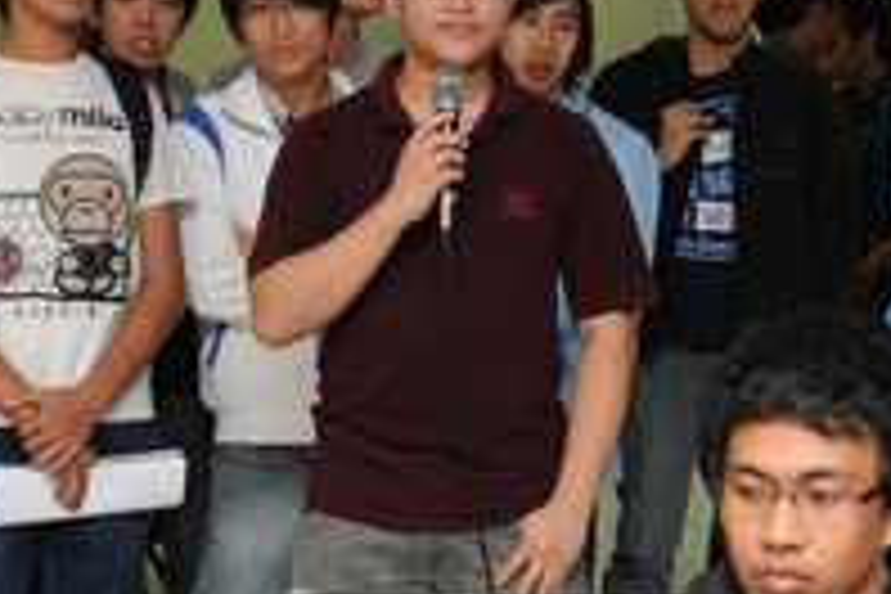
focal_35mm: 106
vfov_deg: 12.9
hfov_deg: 19.2
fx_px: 2623
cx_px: 302
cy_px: 284
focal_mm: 28
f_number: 3.5
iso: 200
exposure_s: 1/60
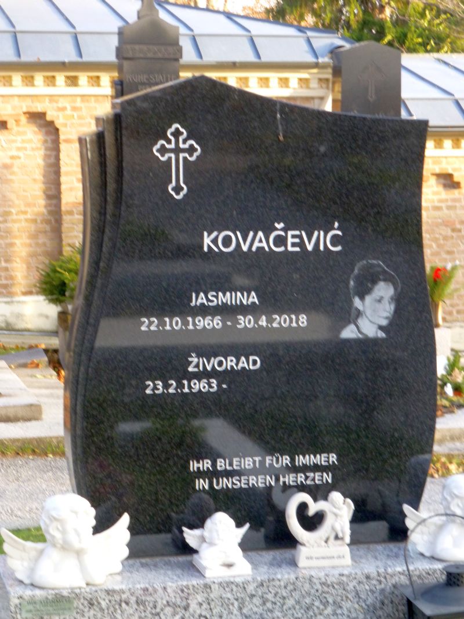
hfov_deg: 15.4
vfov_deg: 20.4
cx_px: 232
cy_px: 310
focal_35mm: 96
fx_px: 1716
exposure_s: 1/60
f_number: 5.3
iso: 320
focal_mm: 17.1
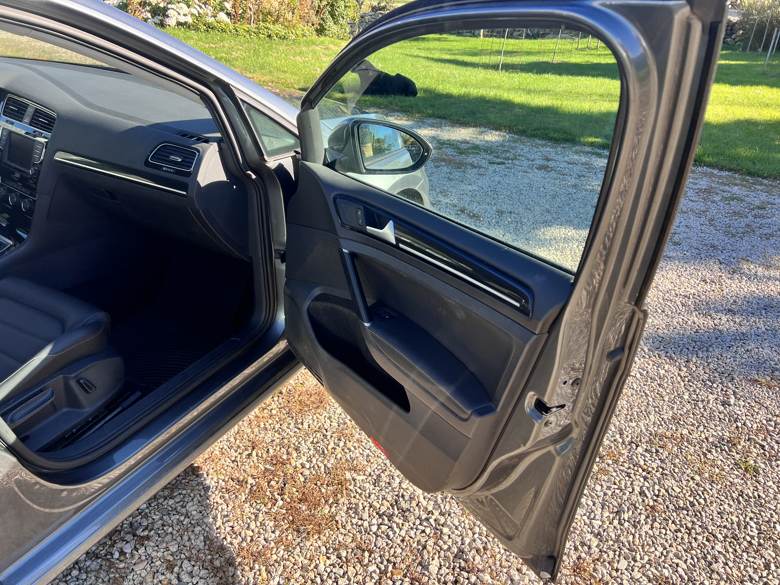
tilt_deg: -28.6
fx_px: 586
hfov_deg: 67.3
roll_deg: -4.2
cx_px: 390
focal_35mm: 26
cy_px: 292
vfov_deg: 53.1
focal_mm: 5.7
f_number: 1.5
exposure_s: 1/696
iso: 50
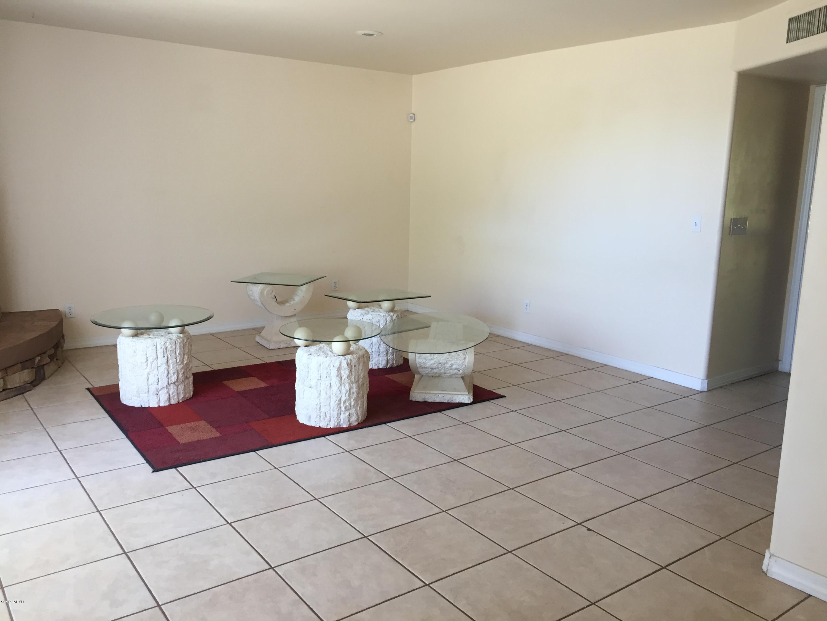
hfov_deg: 61.7
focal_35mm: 29
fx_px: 693
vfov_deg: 48.2
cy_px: 310
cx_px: 414
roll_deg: -1.8
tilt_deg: -11.8
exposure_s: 1/30
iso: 64
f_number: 2.2
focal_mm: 4.15
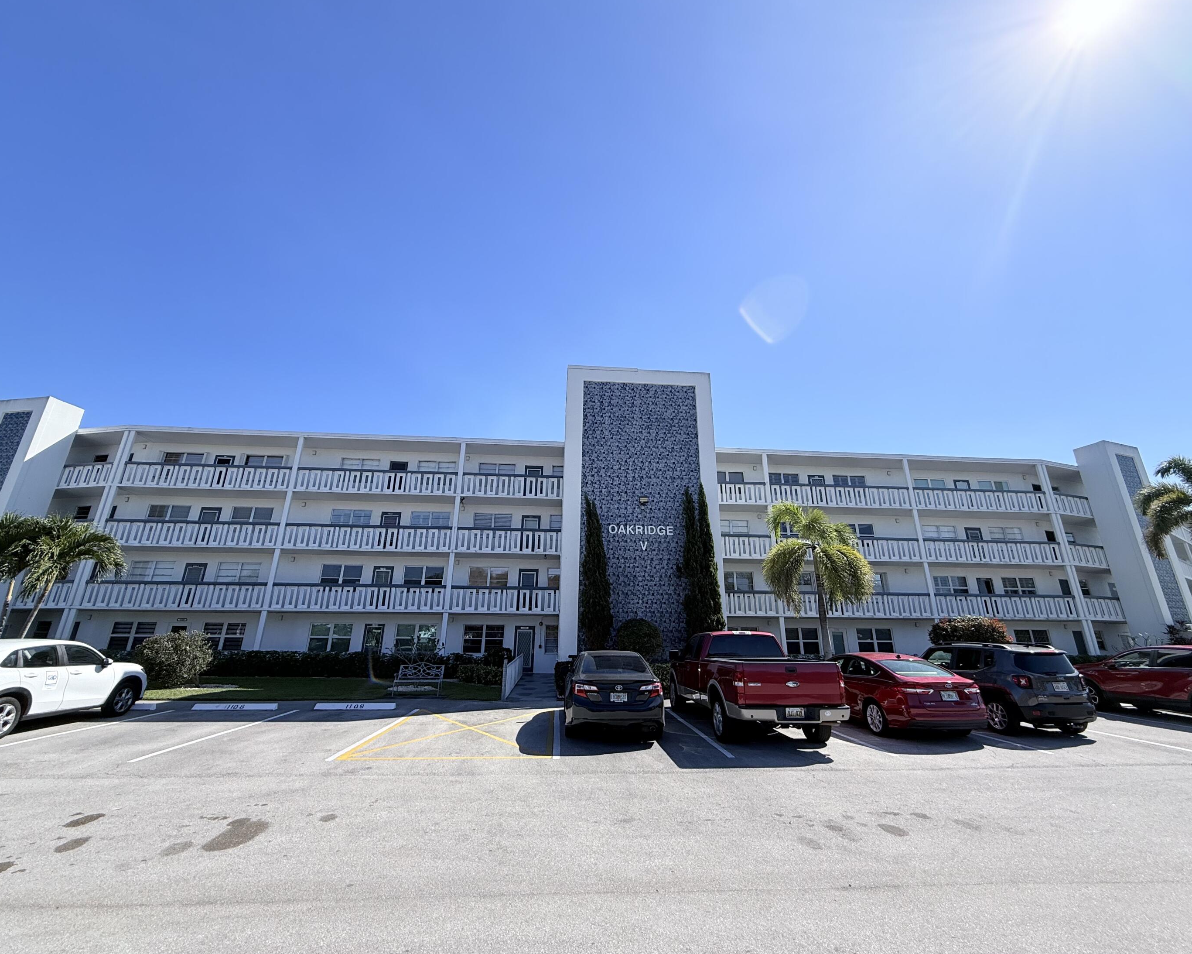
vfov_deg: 84.0
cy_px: 466
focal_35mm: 15
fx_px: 529
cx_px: 608
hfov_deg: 96.8
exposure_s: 1/1698
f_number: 2.2
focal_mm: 2.22
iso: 50
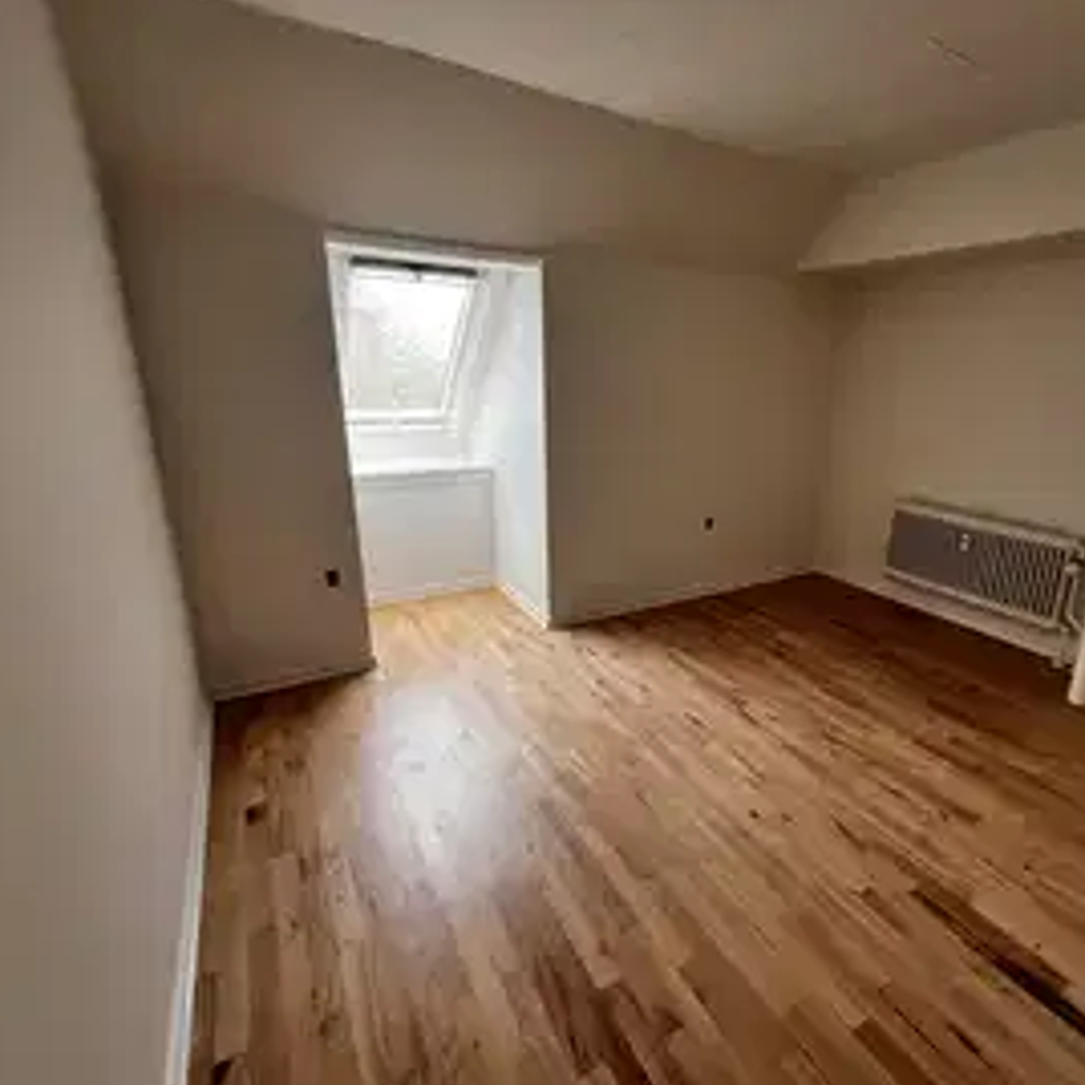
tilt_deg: -16.2
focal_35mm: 16
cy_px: 551
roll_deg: -1.9
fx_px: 567
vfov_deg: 87.4
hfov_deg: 86.1
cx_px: 662
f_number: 1.8
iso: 80
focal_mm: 1.57
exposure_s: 1/99
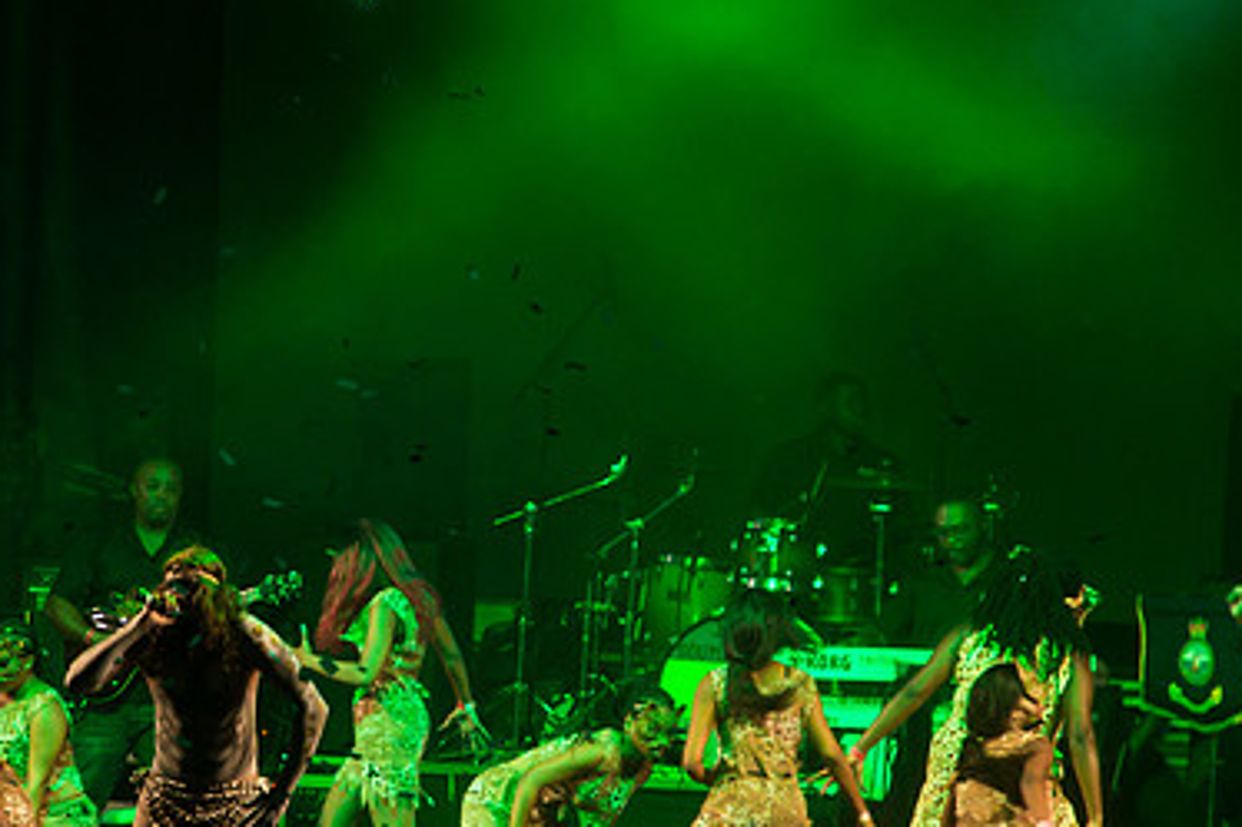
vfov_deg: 2.9
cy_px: 521
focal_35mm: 481
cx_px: 306
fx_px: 16586
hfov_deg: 4.3
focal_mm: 310
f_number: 5.6
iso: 3200
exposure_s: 1/200
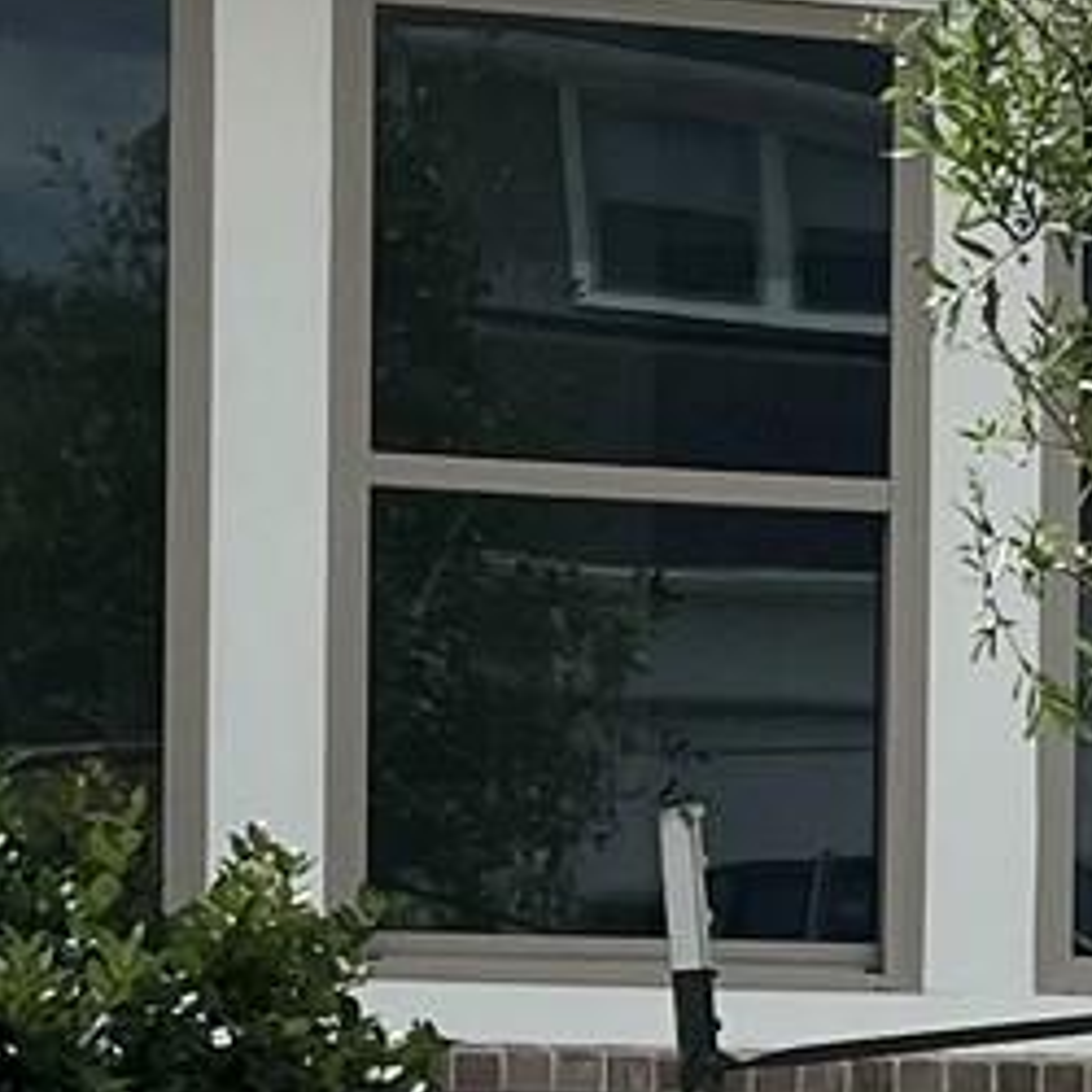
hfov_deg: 8.8
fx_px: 6710
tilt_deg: -3.9
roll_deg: -1.6
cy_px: 1310
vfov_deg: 9.2
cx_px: 2158
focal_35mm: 188
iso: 50
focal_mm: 5.1
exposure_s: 1/6897
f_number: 1.6
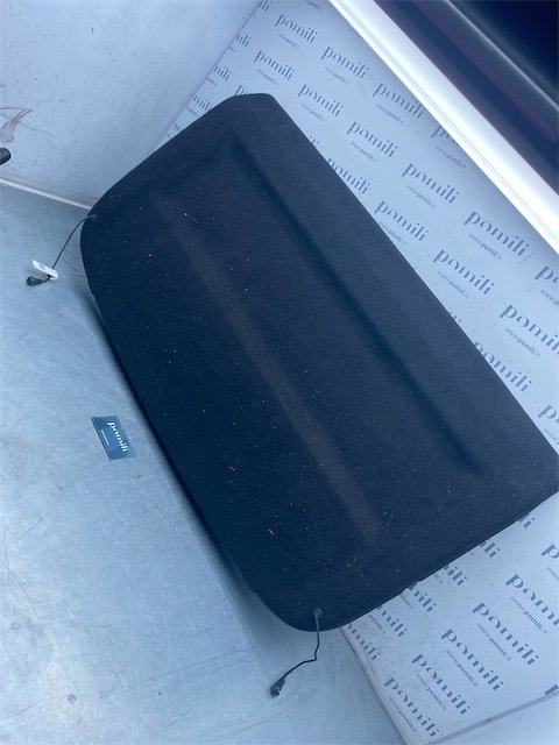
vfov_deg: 67.3
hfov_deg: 53.1
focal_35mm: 26
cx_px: 280
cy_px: 372
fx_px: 560
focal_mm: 4.25
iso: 32
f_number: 1.8
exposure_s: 1/585
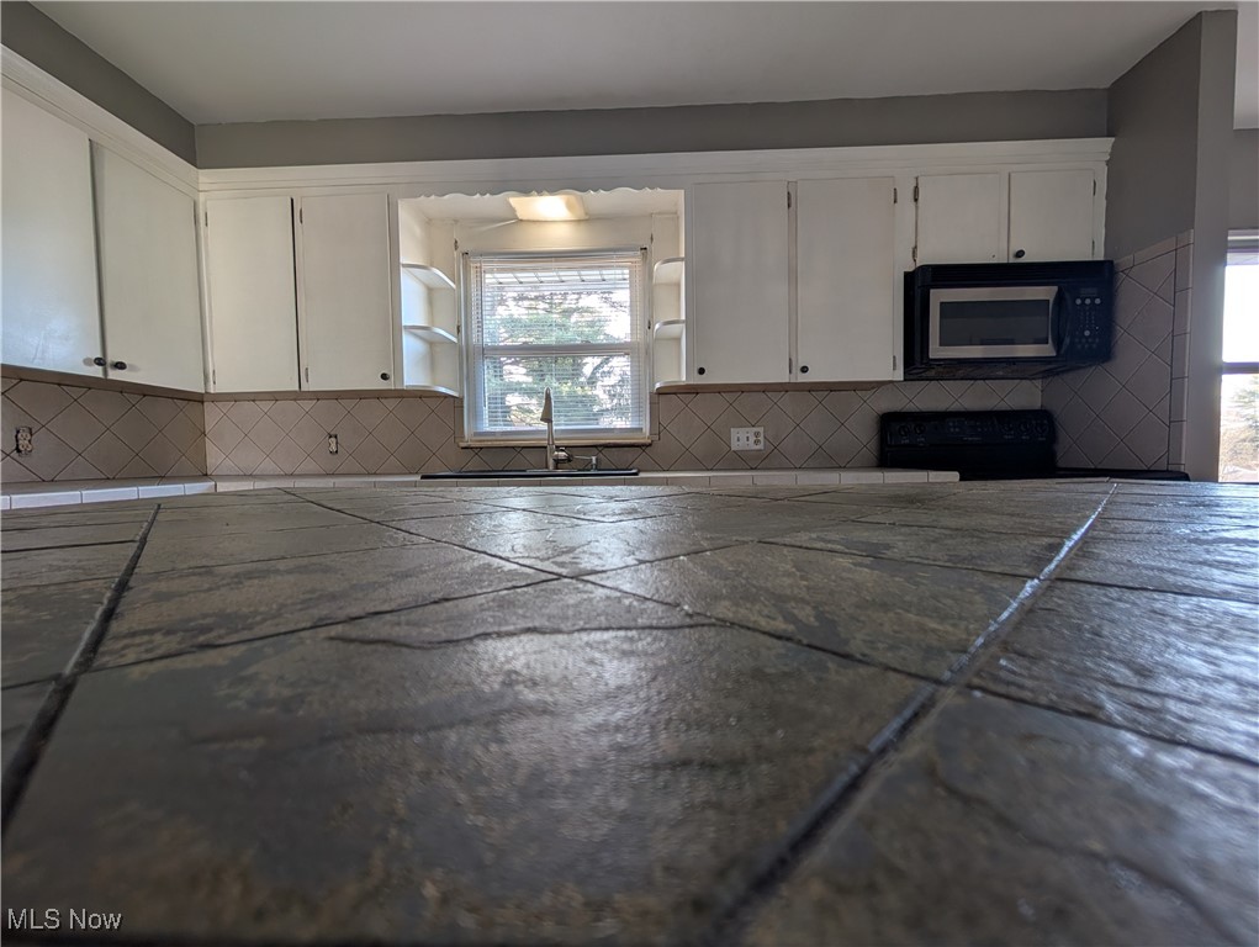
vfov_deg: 94.6
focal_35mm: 12
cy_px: 474
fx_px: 437
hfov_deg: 110.5
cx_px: 630
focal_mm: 2.02
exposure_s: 1/47.3
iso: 48
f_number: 1.7
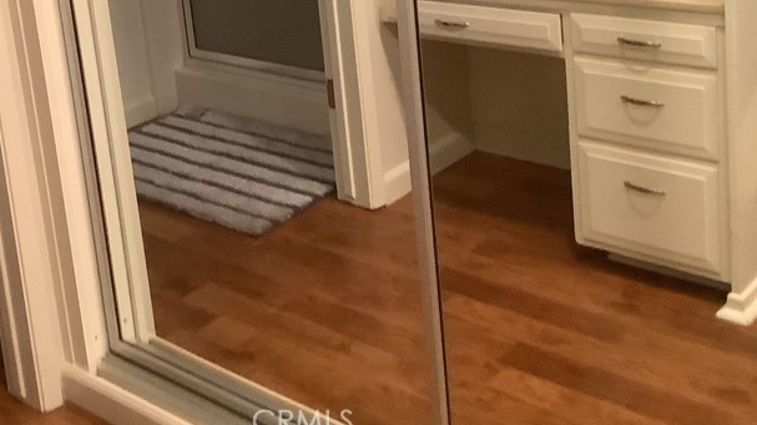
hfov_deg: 36.2
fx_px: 1144
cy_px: -40
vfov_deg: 20.1
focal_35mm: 57
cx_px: 239
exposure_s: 1/40
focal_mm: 3.3
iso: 320
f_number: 2.4
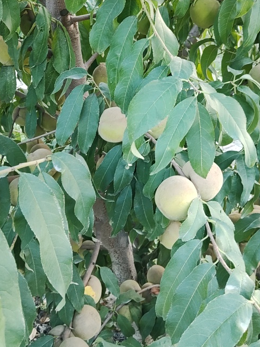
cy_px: 71
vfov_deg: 42.0
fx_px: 430
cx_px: 135
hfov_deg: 33.6
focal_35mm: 43
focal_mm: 4.25
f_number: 1.8
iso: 364
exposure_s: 1/50
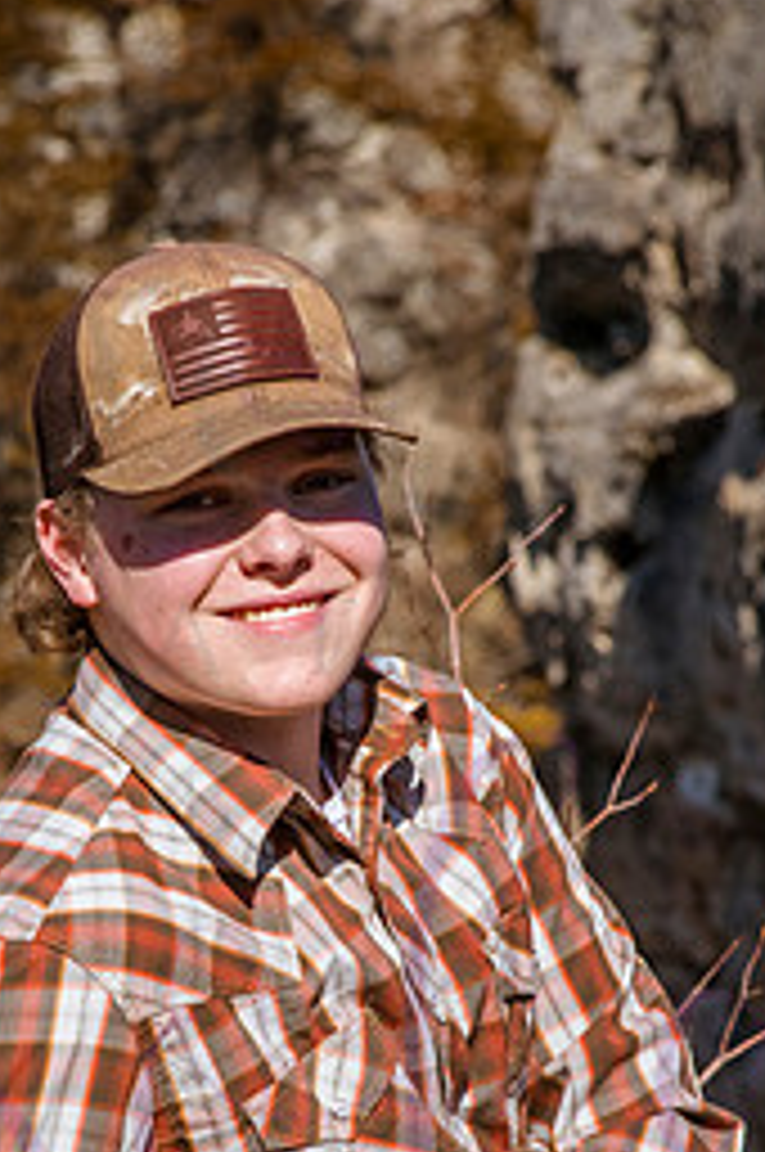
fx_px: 11250
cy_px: 796
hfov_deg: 3.9
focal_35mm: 352
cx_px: 315
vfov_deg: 5.9
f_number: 18
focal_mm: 200
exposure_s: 1/1000
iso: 800
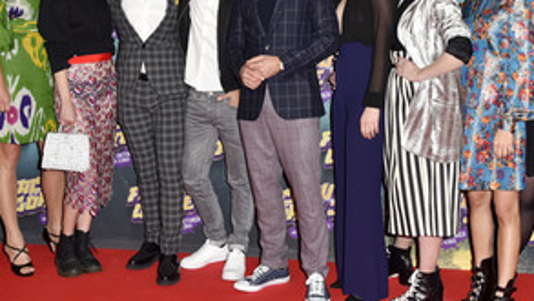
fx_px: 708
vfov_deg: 23.9
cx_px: 236
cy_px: 100
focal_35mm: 50
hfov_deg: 41.3
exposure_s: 1/160
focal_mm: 31
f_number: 7.1
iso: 500
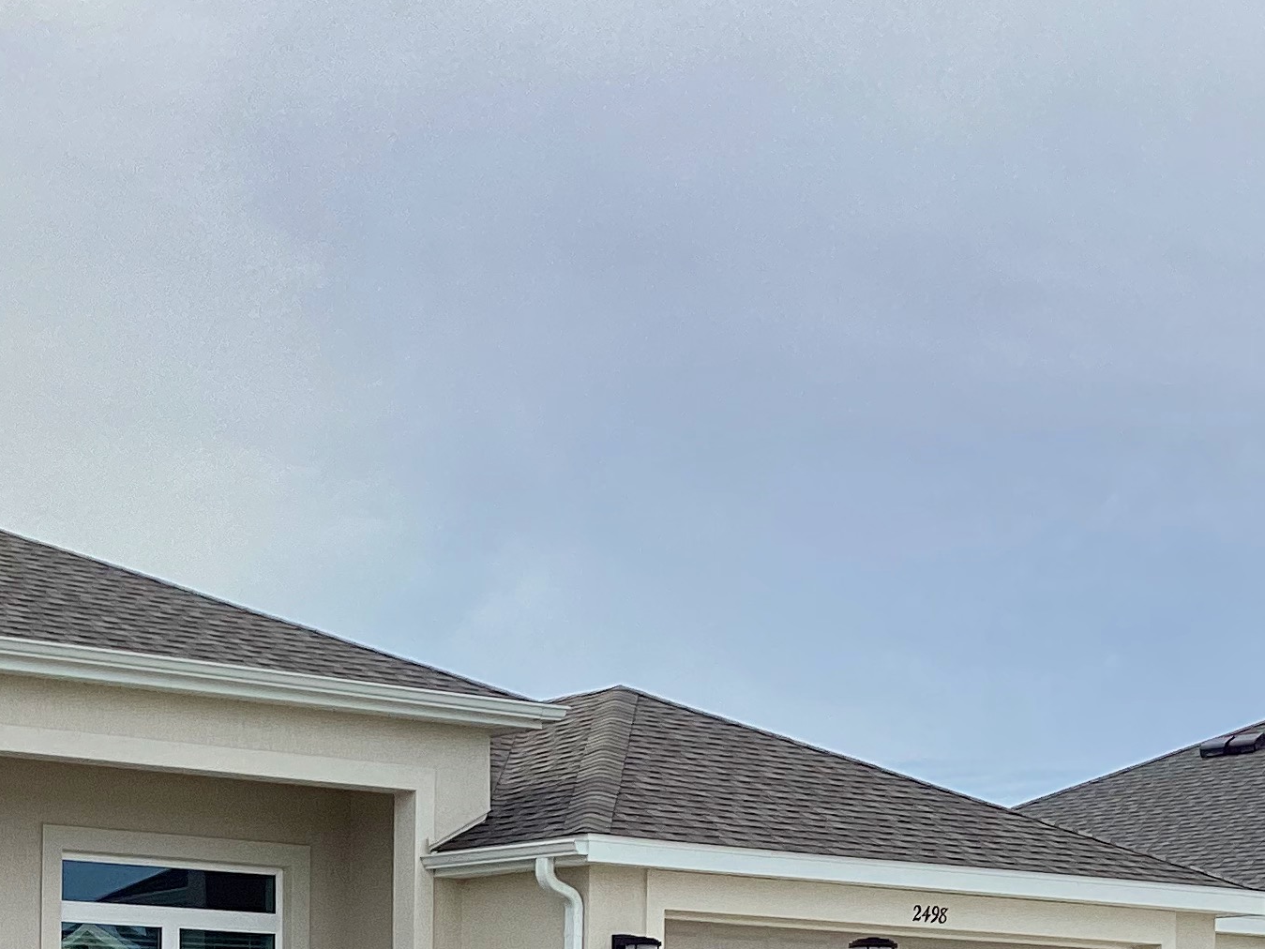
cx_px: 81
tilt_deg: +0.1
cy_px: 1109
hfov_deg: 25.1
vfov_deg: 18.7
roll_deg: -2.3
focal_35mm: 75
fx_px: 2741
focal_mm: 3.3
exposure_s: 1/696
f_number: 2.4
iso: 25
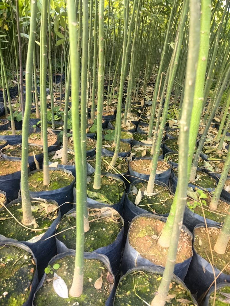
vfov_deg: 65.3
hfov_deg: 51.3
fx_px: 239
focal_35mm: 27
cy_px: 153
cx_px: 115
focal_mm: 5.75
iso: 50
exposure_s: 1/100
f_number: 2
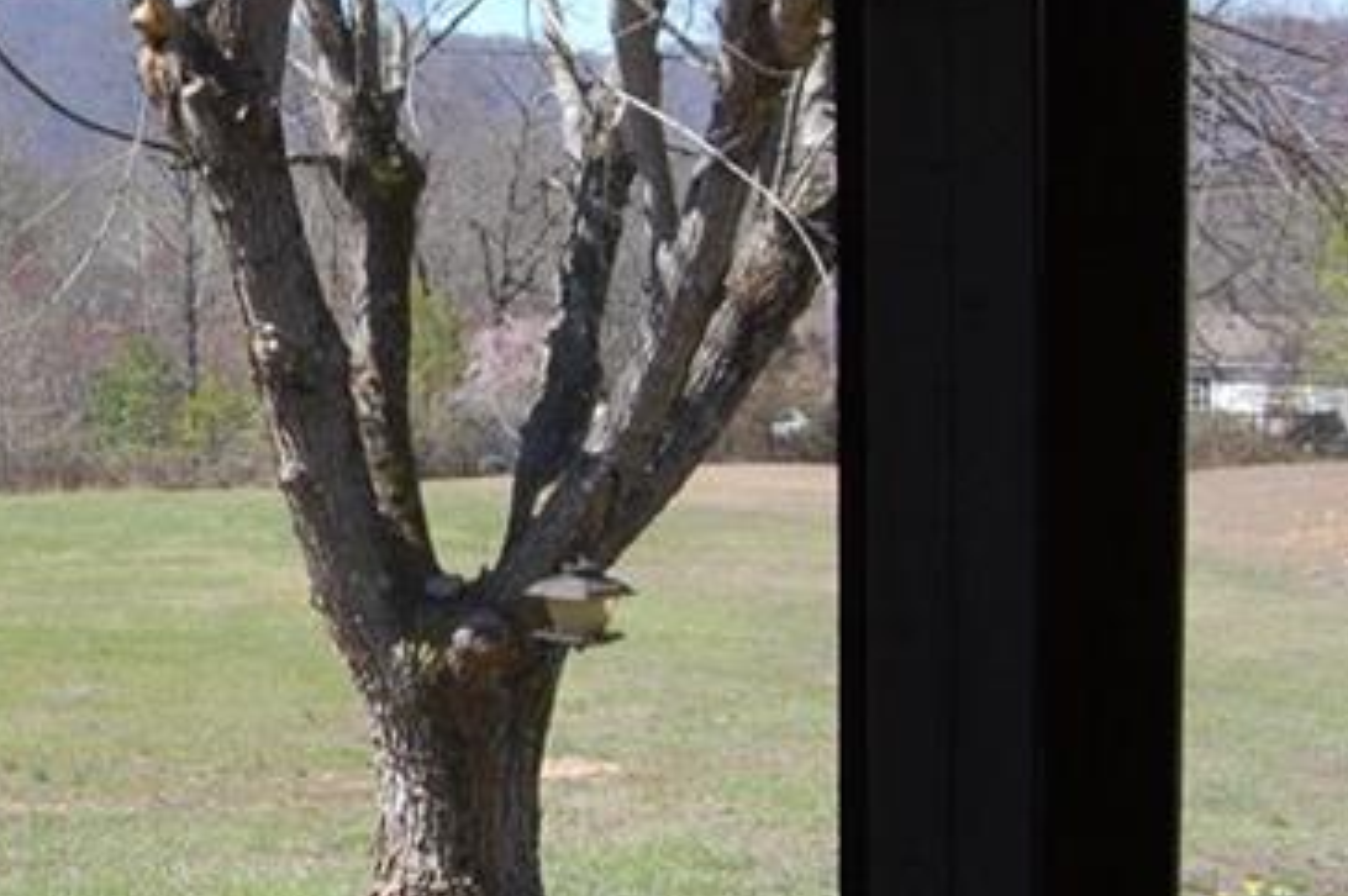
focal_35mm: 76
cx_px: 130
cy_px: 407
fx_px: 2843
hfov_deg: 25.8
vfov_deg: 17.9
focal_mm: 18
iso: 200
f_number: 7.1
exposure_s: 1/200
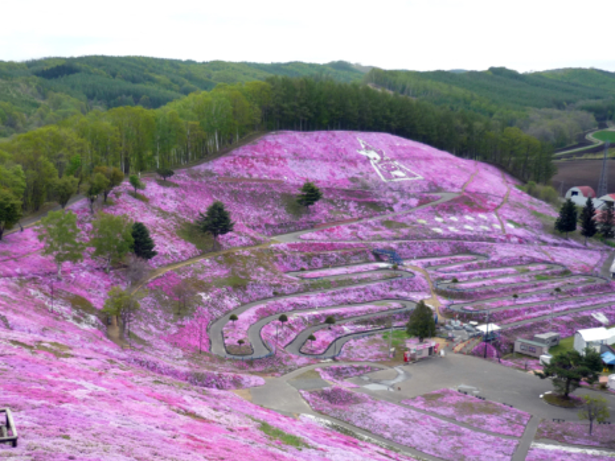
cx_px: 220
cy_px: 293
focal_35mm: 49
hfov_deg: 38.6
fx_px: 871
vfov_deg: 29.6
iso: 100
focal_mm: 6.3
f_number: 2.9
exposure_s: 1/500
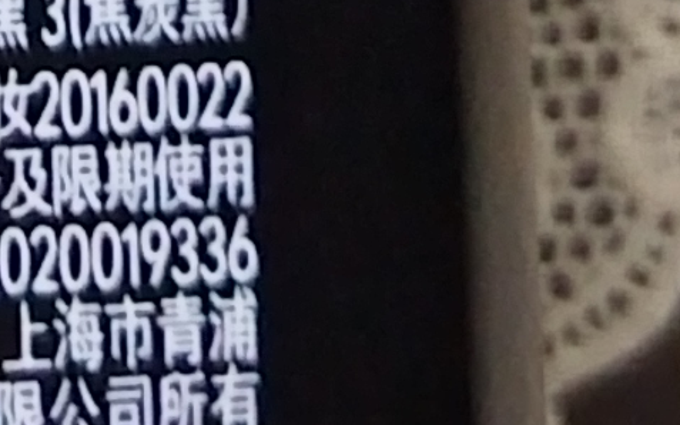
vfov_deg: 4.9
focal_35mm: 231
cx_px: -606
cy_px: -1490
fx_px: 4280
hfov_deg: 8.7
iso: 6332
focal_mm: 4.95
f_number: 1.9
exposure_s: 1/100
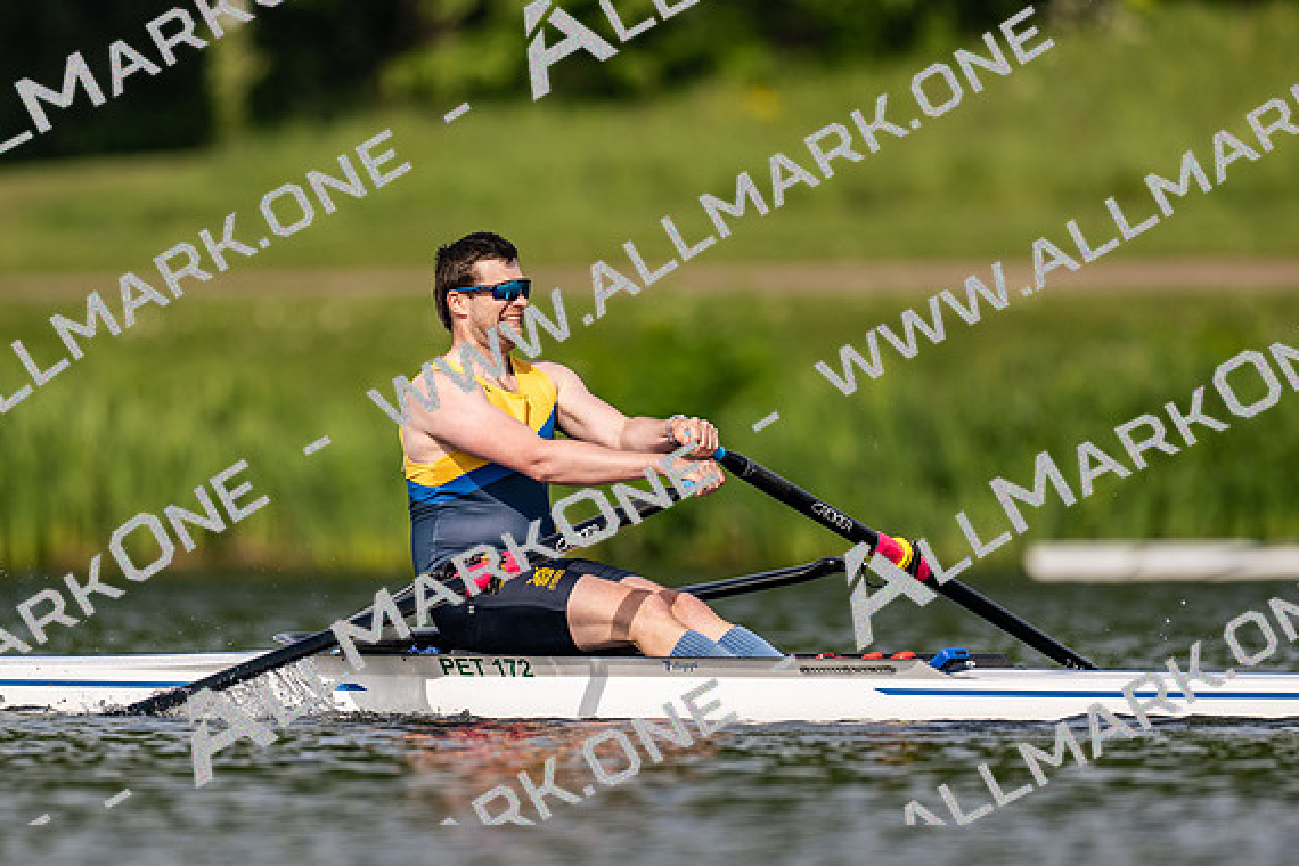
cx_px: 650
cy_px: 434
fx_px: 33086
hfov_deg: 2.2
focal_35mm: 917
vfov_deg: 1.5
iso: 220
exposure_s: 1/2500
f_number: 4
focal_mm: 600
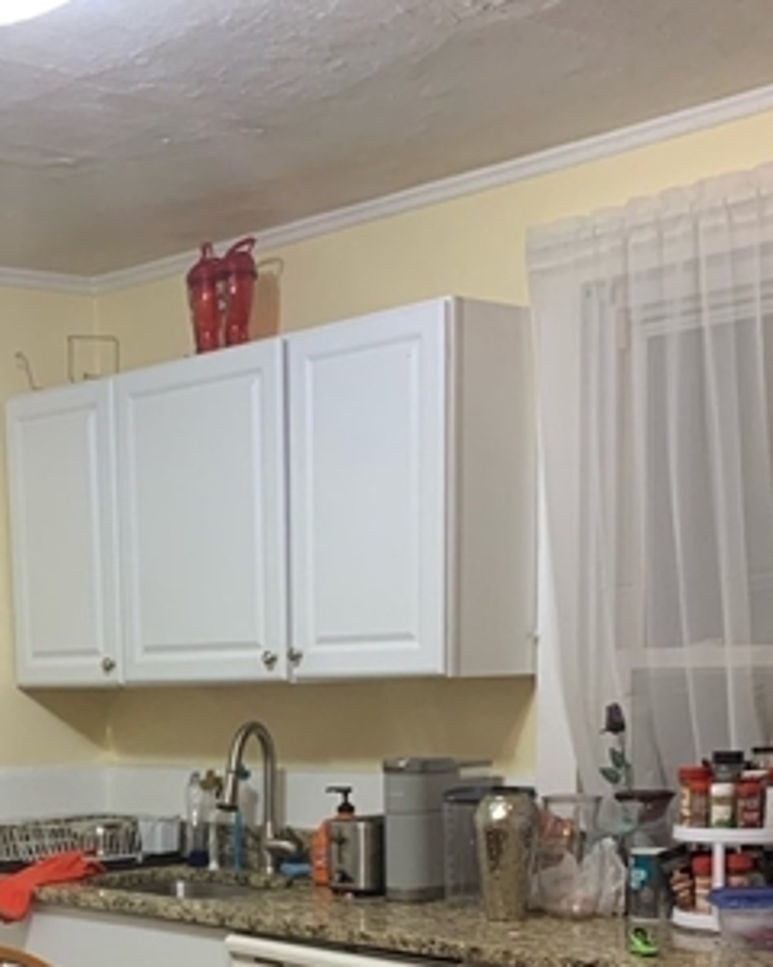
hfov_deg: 23.0
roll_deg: +1.7
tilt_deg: -7.7
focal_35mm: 65
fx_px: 1859
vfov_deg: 27.6
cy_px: 944
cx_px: 119
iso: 200
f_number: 1.8
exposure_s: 1/60
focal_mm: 4.25
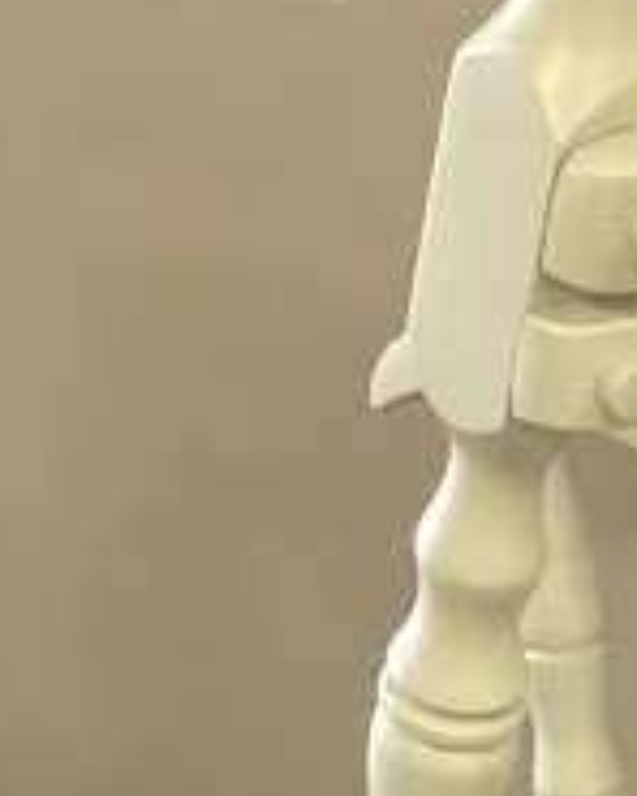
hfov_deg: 10.2
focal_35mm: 151
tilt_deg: -28.6
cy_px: 1071
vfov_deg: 12.3
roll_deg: +2.4
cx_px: 560
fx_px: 3558
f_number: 1.8
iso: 200
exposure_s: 1/50
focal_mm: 3.99
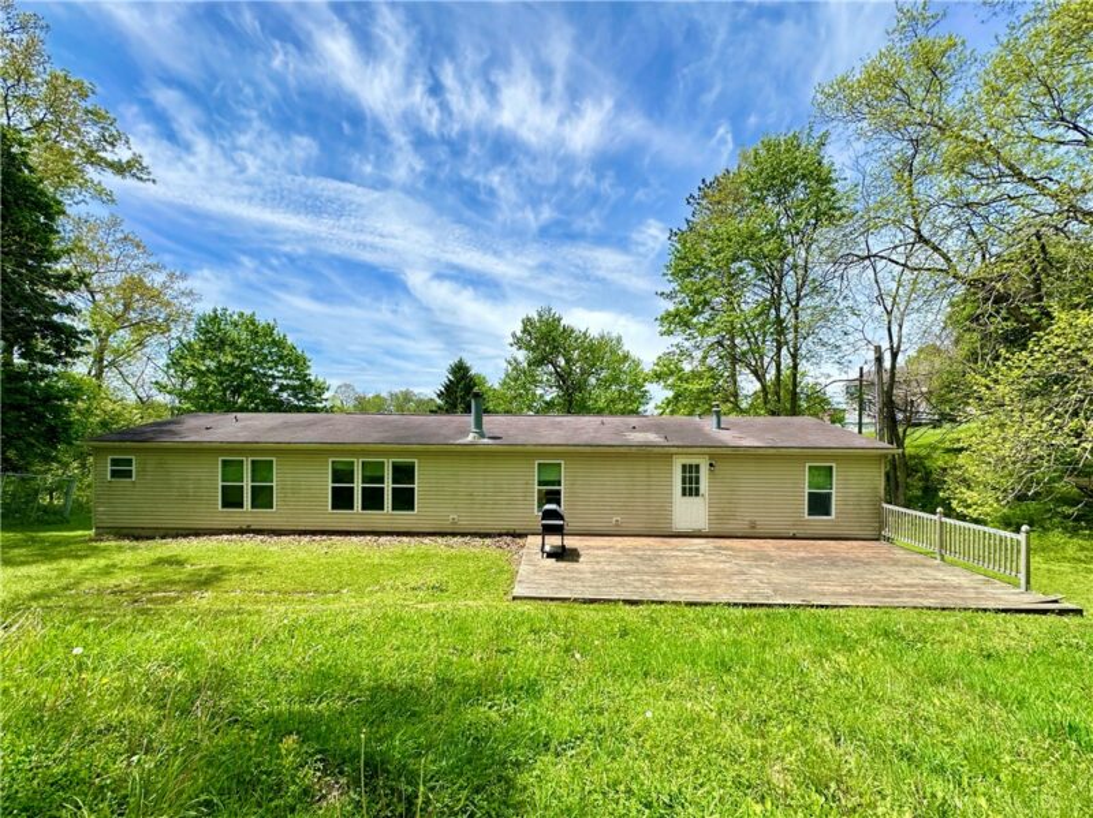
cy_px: 409
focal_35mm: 14
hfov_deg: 102.1
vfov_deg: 85.6
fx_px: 442
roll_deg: -0.1
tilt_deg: +0.3
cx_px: 546
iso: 40
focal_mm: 2.22
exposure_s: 1/633
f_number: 2.2
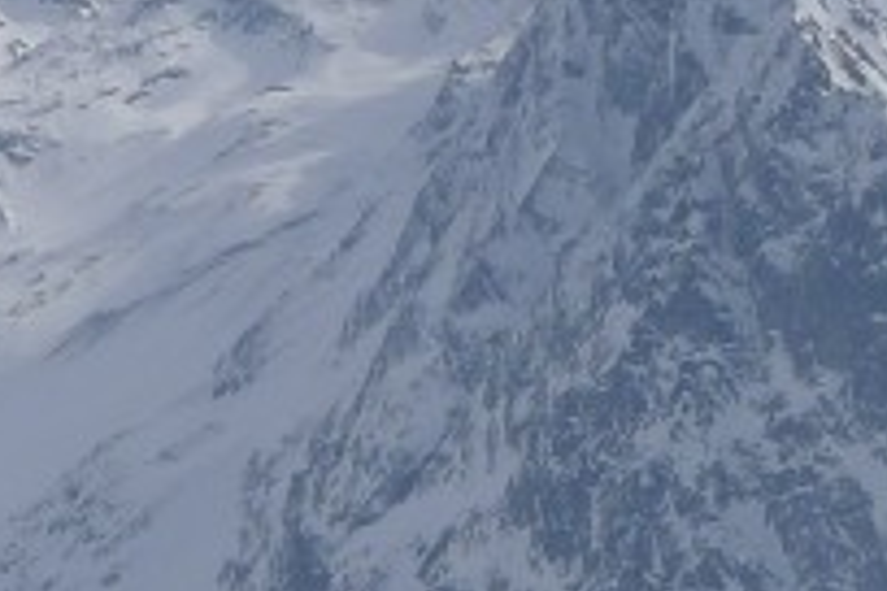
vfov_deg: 7.3
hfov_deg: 10.9
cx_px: 211
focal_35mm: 188
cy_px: 52
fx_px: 4632
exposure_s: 1/1000
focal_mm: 6.8
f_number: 7.1
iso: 80
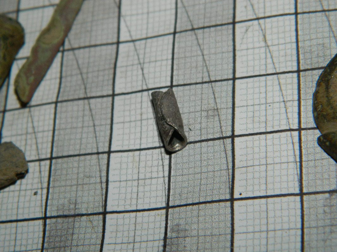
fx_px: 818
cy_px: 126
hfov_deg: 23.3
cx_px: 168
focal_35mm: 84
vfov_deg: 17.6
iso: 200
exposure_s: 1/50
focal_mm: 15.1
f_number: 11.9
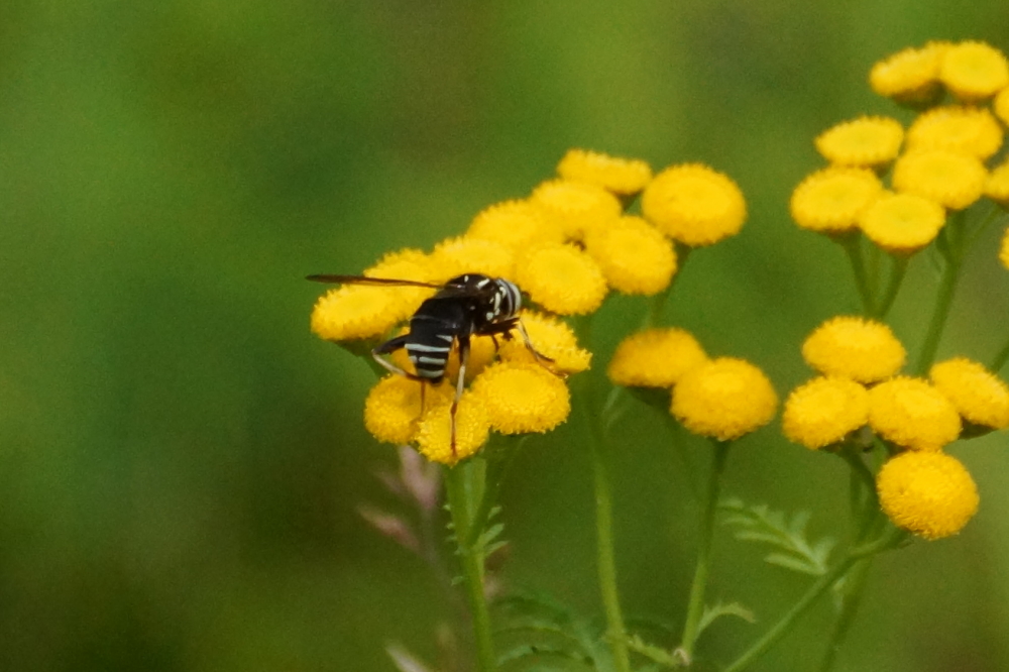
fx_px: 10506
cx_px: 504
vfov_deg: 3.7
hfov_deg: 5.5
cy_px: 336
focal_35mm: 375
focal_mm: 250
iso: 1000
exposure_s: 1/400
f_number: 6.3
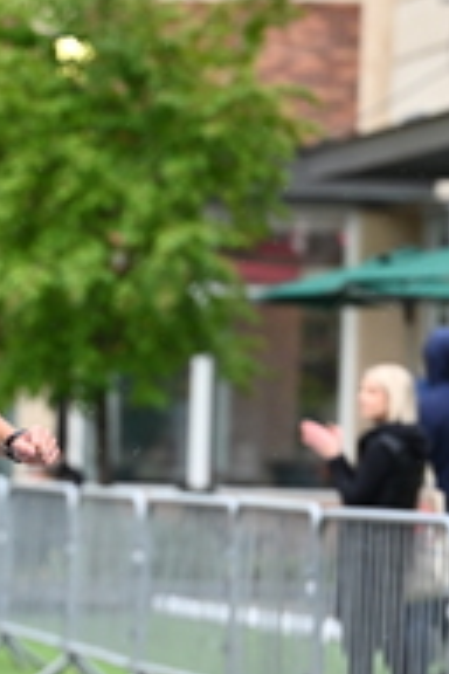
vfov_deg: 7.2
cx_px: 5
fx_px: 5313
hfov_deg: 4.8
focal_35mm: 284
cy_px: 534
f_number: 2.8
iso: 1250
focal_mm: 99
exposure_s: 1/1600
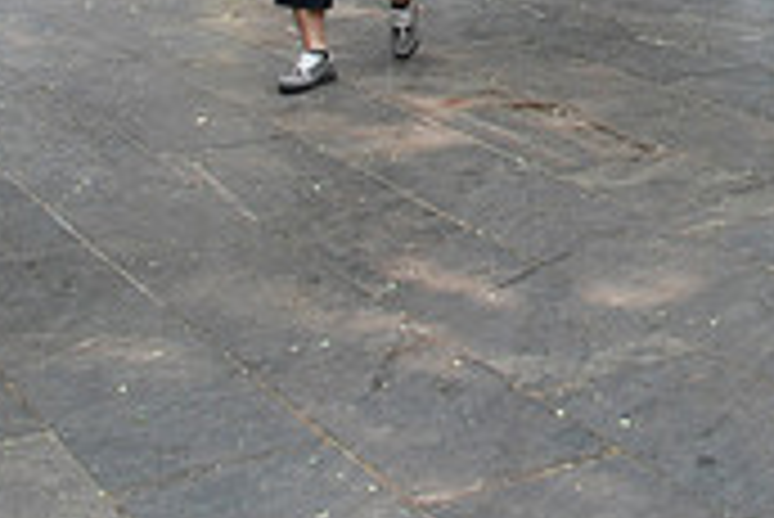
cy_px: -257
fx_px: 1958
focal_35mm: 91
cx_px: 878
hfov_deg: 21.1
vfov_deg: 14.1
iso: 200
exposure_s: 1/80
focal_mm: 18
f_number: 4.5
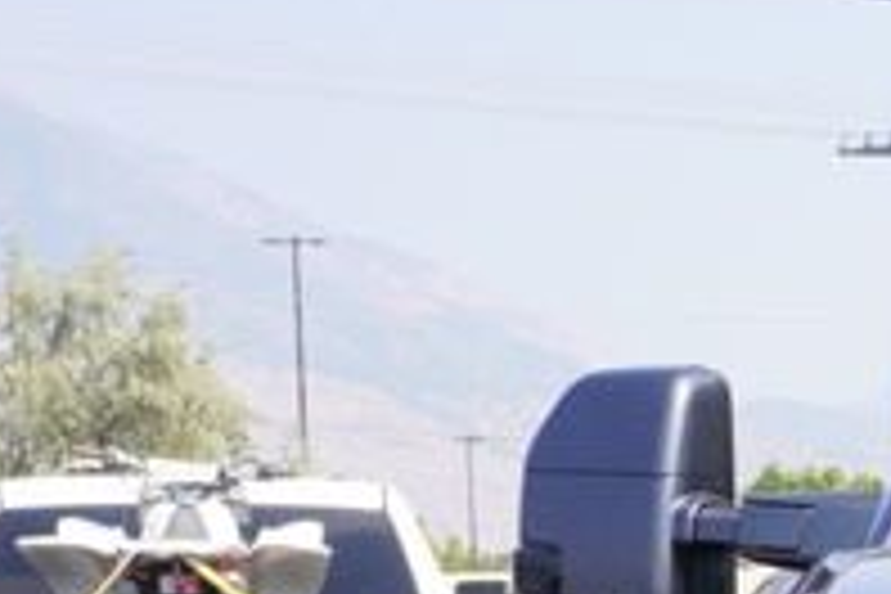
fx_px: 4603
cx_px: 1728
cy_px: 1400
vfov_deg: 7.0
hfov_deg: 10.3
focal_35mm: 186
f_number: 8
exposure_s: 1/125
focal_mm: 24
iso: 100
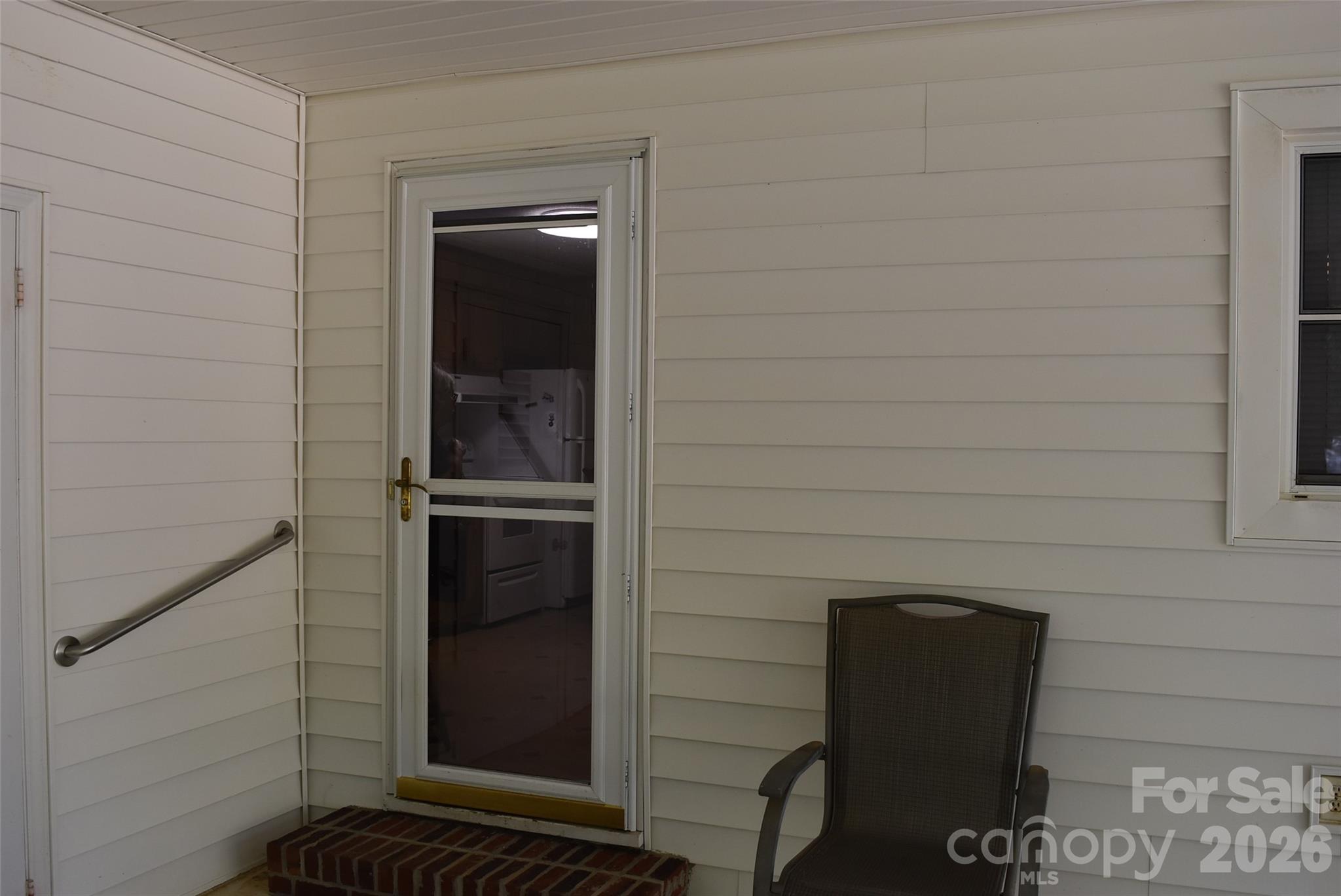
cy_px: 448
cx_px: 670
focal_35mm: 33
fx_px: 1230
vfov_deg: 40.0
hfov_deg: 57.2
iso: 400
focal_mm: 22
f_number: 5.6
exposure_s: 1/125
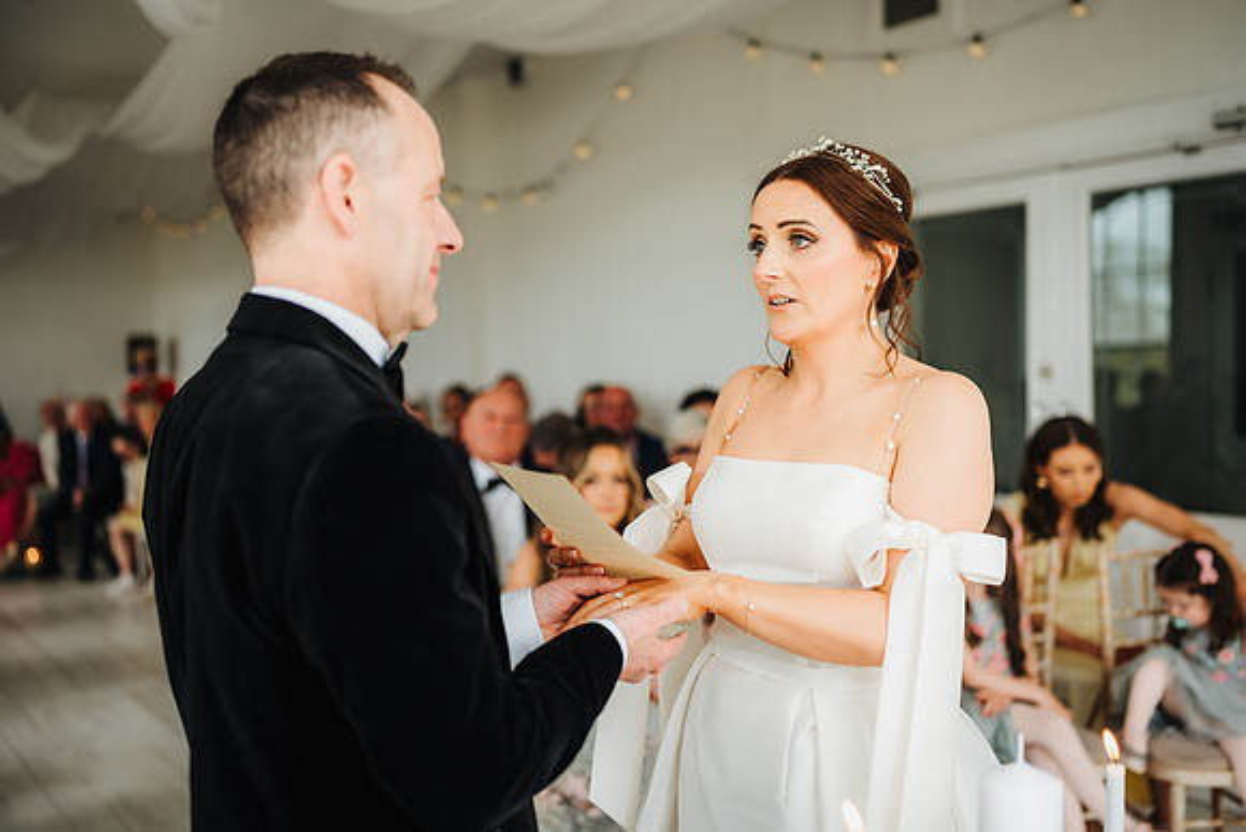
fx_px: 1229
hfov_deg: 53.8
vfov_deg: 37.4
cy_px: 416
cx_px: 623
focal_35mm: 36
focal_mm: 35
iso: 200
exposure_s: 1/250
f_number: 1.6
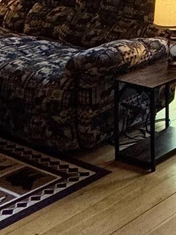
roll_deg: -2.1
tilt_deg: -4.3
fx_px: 536
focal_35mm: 79
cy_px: -63
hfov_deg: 13.9
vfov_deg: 22.4
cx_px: 408
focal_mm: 2.22
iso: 160
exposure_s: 1/120
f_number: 2.2
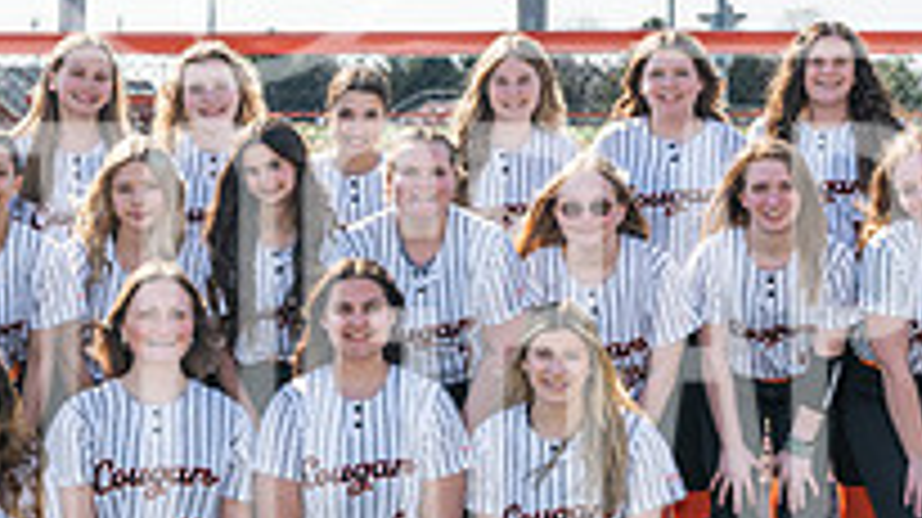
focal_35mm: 89
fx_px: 2174
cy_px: 173
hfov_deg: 23.8
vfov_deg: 13.5
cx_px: 308
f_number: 7.1
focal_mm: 24
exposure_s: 1/200
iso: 64
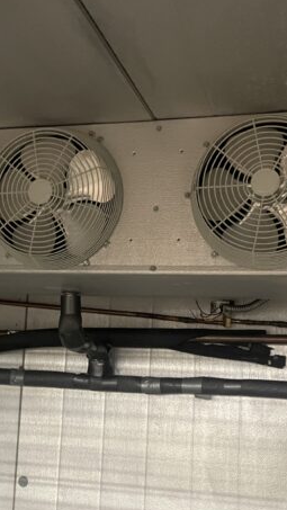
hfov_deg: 24.9
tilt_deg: +5.6
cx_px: 124
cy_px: 310
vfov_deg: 42.6
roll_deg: -2.3
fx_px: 649
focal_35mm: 48
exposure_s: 1/27
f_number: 1.6
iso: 500
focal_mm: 4.2
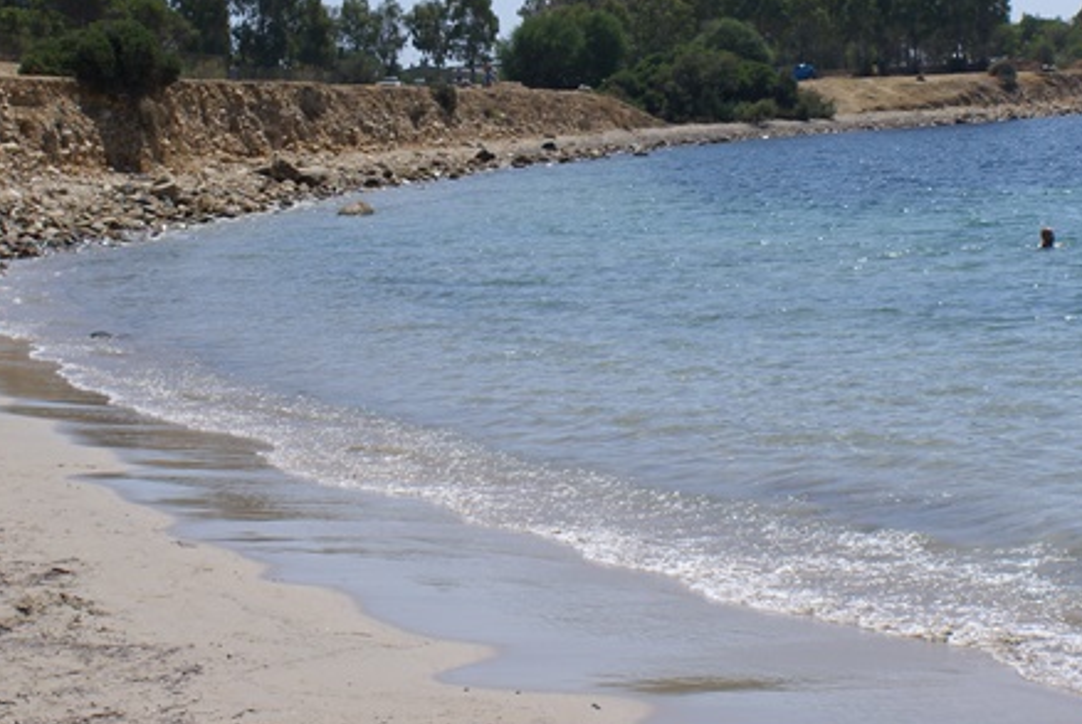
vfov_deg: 17.4
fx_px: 2347
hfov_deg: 25.9
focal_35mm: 78
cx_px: 695
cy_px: 173
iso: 100
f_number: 9
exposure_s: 1/320
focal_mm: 28
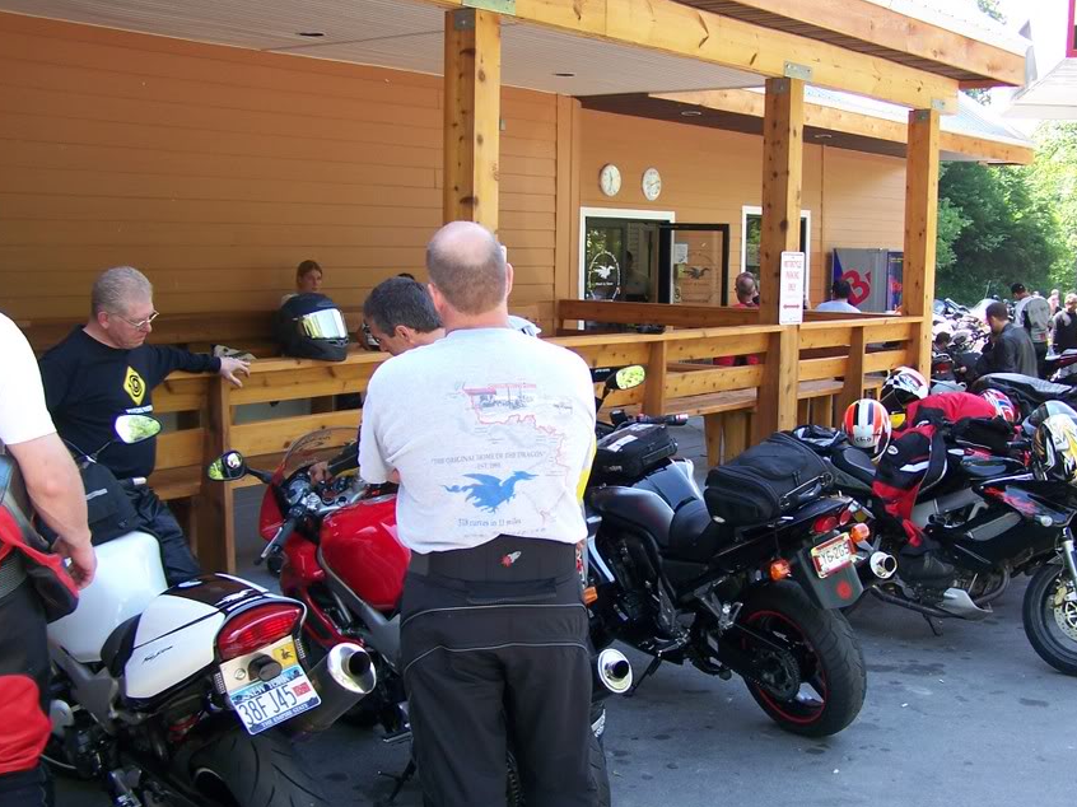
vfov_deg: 31.5
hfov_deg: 41.1
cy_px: 446
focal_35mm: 46
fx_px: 1431
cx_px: 617
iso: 80
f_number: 2.8
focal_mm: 6.3
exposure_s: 1/125
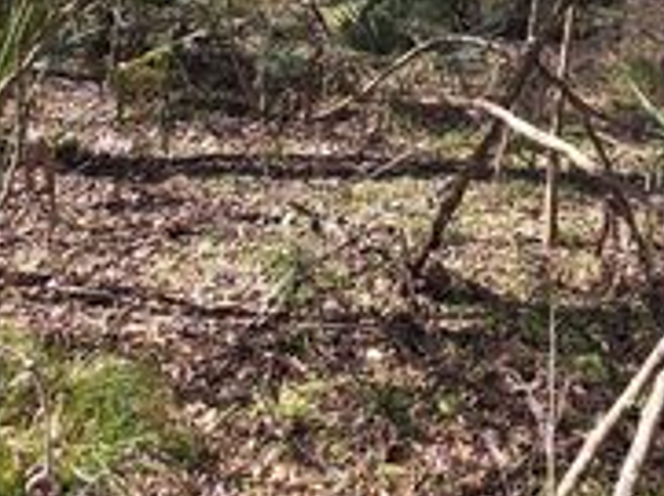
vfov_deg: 31.1
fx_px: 689
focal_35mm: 36
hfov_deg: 47.0
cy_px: -141
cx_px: 580
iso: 20
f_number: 1.9
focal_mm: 2.2
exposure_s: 1/251
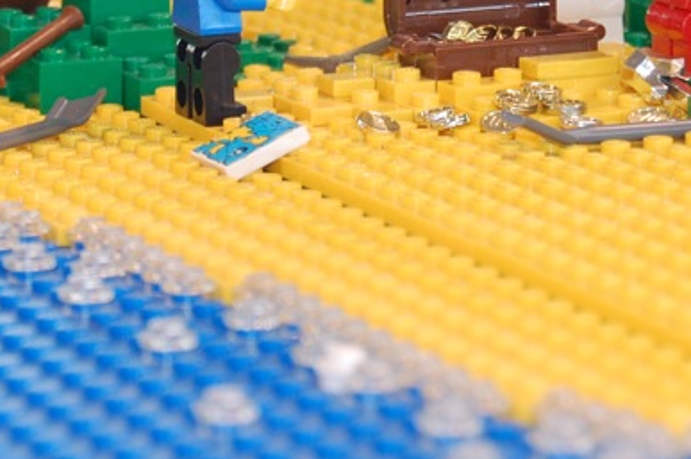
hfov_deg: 9.4
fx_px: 4185
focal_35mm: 218
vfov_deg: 6.2
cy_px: -49
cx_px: 262
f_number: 6.3
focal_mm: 55
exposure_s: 1/6
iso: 400
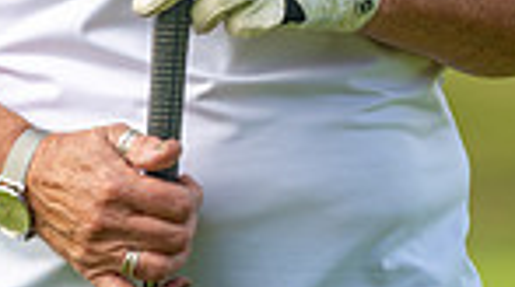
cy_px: -303
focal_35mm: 1865
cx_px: 210
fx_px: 25417
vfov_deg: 0.6
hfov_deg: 1.2
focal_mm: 300
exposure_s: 1/320
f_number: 4
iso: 100
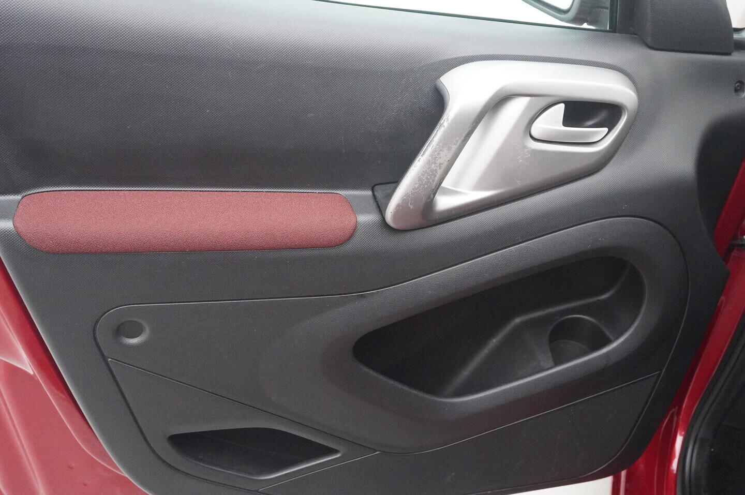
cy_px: 248
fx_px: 744
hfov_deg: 53.2
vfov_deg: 36.8
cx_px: 372
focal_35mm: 36
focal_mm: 24
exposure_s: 1/320
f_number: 5.6
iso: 6400
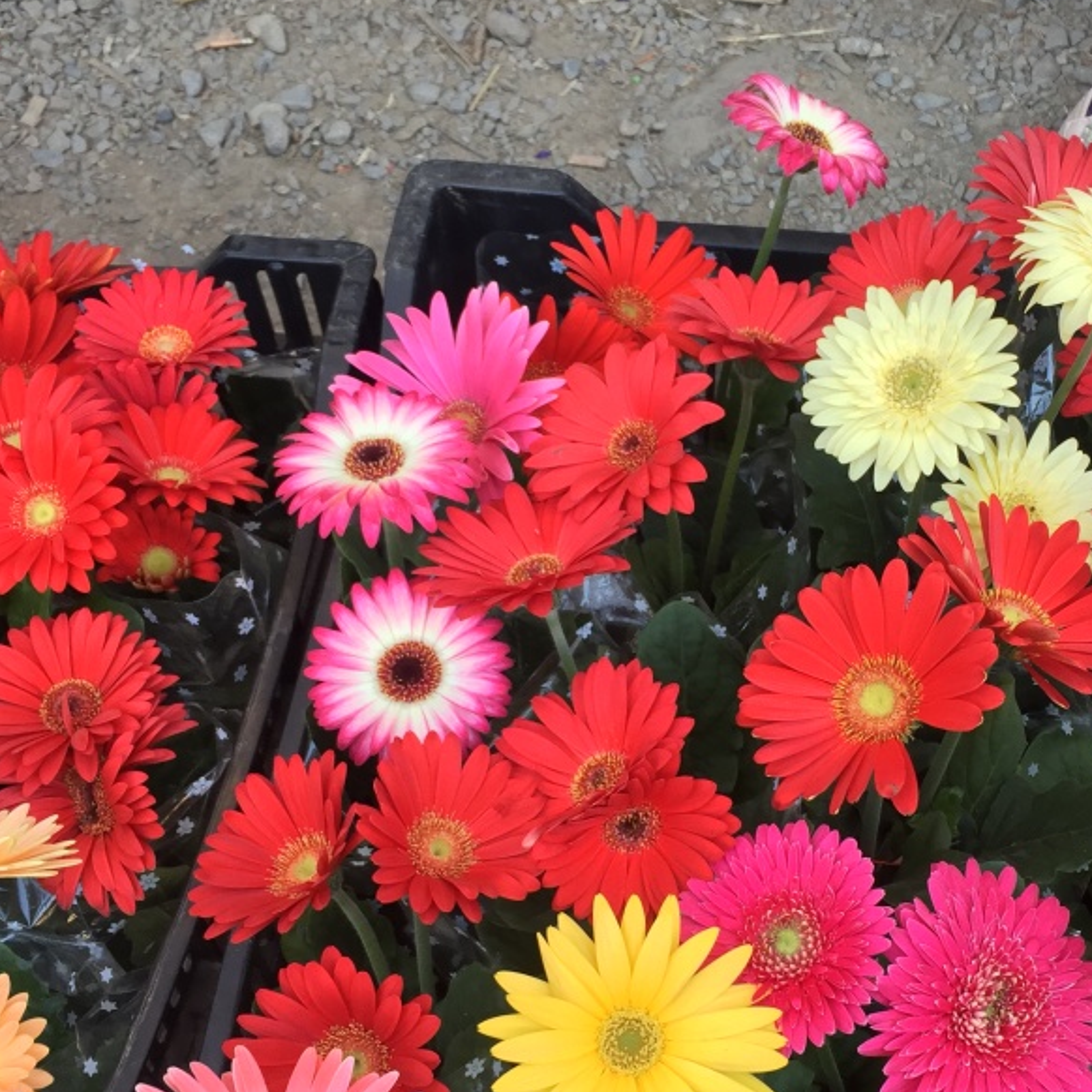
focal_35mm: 47
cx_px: 683
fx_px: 1677
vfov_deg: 35.8
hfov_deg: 35.9
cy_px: 701
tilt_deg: -57.6
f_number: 2.2
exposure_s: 1/100
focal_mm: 4.15
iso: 50
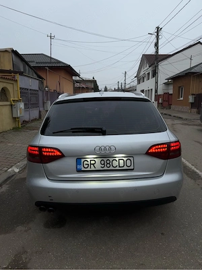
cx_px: 101
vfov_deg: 71.6
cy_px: 135
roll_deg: -0.2
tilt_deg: -9.8
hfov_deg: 56.8
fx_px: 187
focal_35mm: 24
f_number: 1.78
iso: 64
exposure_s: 1/150
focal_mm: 6.76
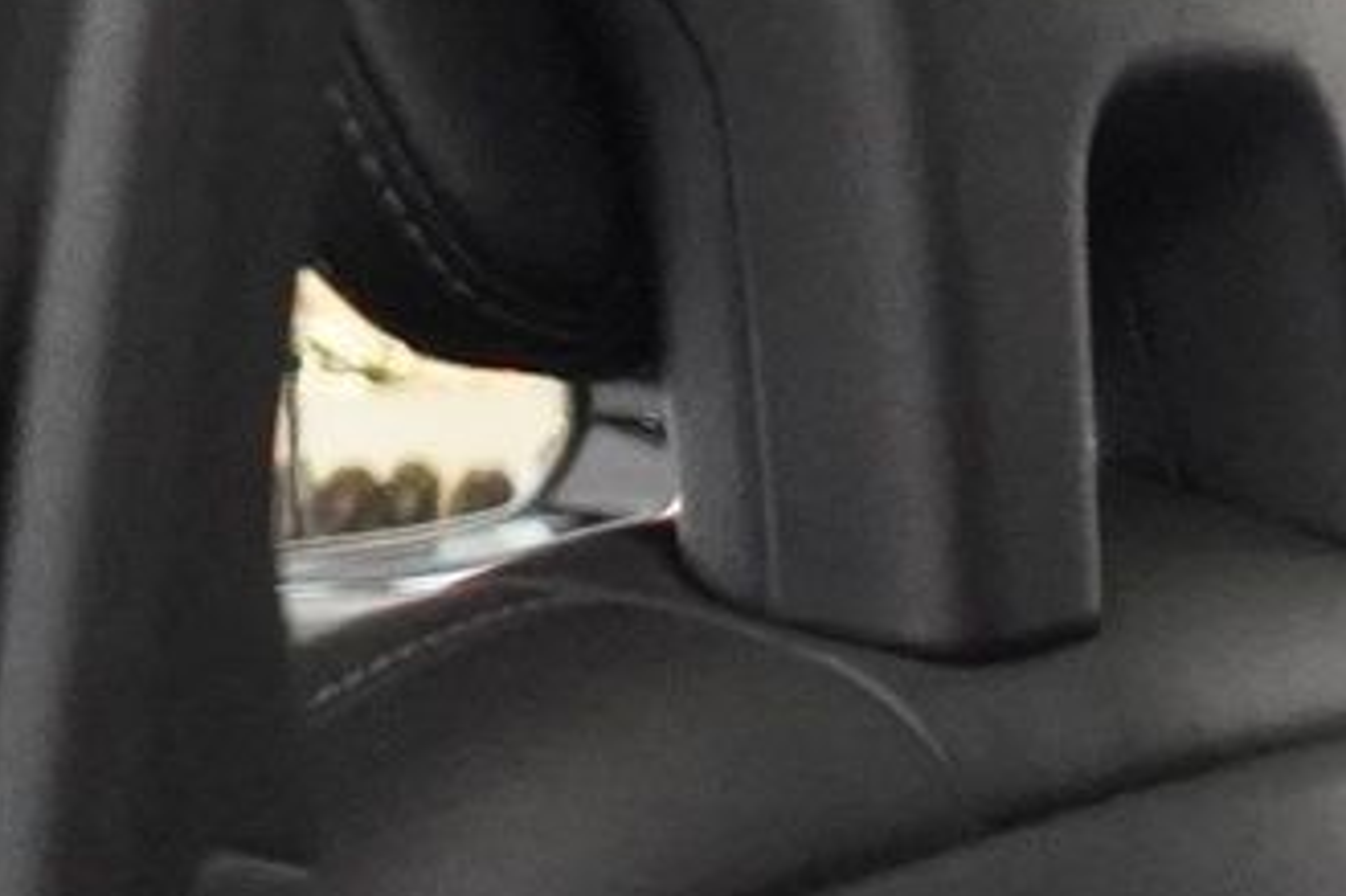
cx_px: 3719
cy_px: 2109
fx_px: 7959
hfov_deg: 8.4
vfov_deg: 6.2
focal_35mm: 213
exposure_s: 1/160
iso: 10000
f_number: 3.5
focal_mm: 28
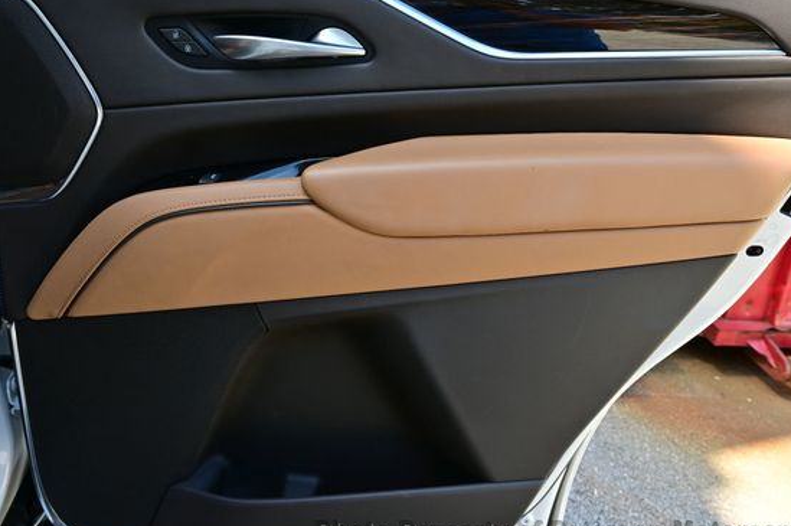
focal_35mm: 28
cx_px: 389
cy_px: 252
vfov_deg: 46.3
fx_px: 615
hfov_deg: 65.5
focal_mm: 16
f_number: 5
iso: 100
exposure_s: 1/100
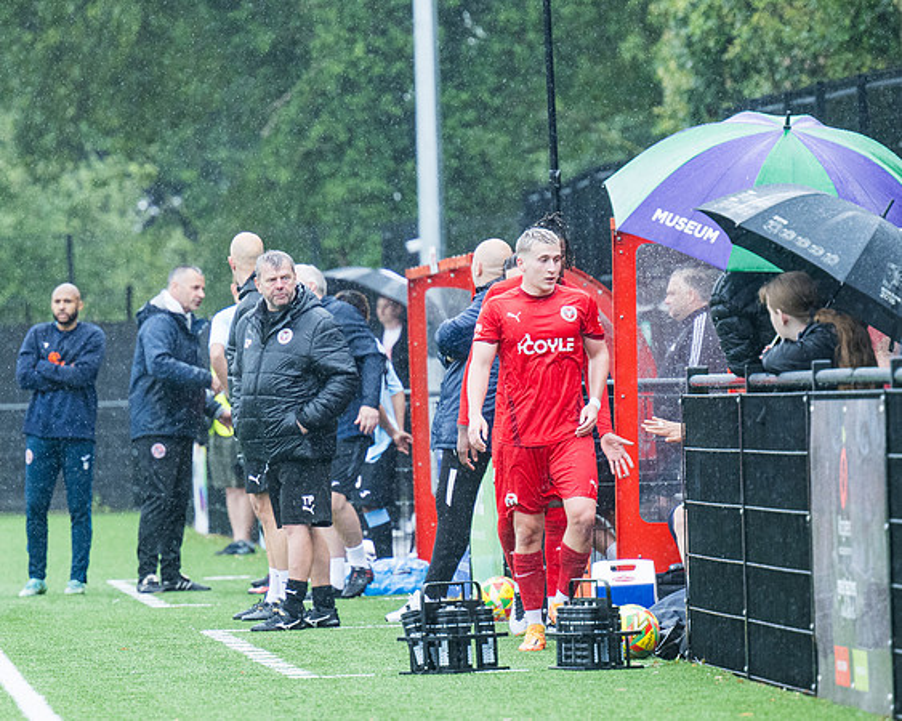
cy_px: 317
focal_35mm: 389
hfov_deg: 5.0
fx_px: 10383
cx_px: 475
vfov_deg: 4.0
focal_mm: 200
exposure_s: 1/800
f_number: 4
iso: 1000
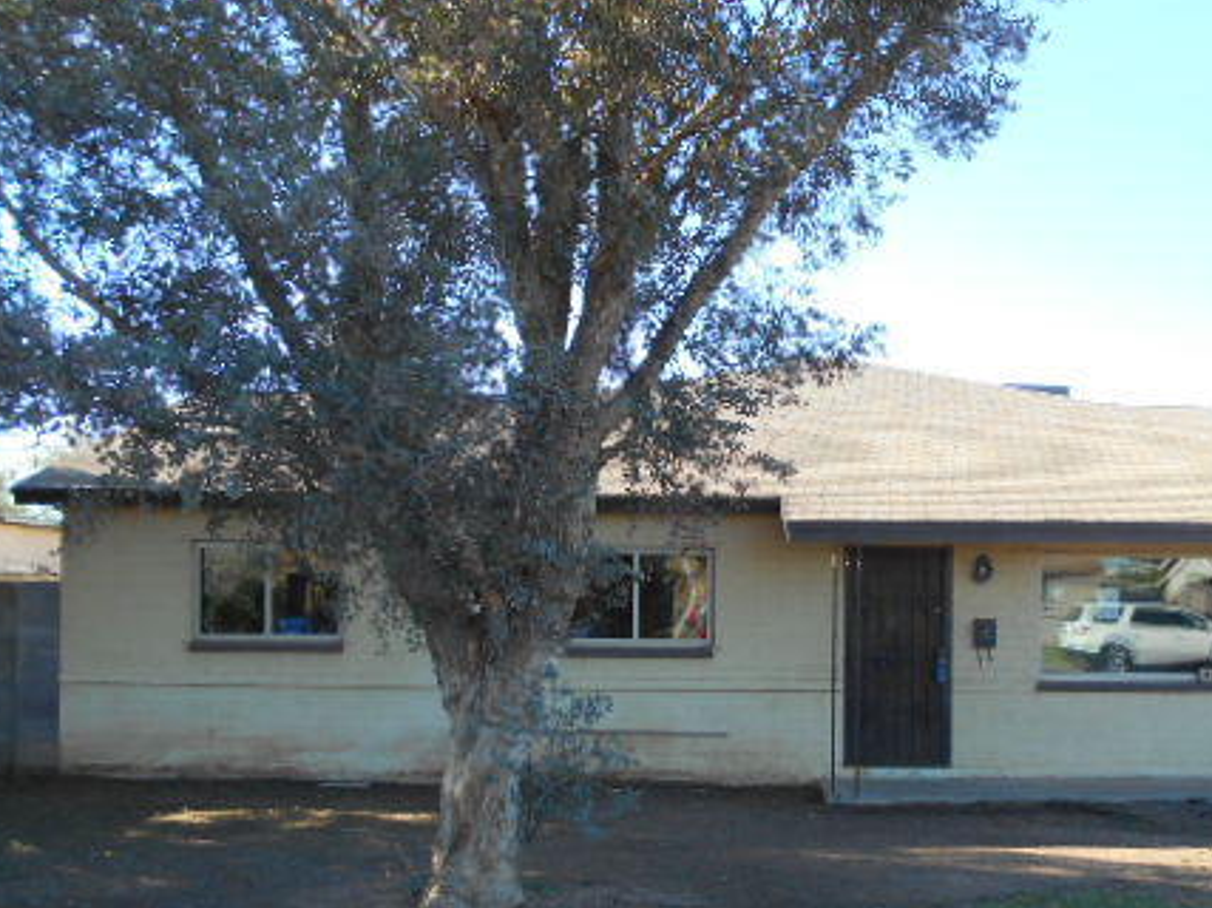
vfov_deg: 36.6
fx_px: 1365
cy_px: 570
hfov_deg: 47.4
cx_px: 772
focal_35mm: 39
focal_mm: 4.6
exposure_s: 1/250
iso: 80
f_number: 3.2
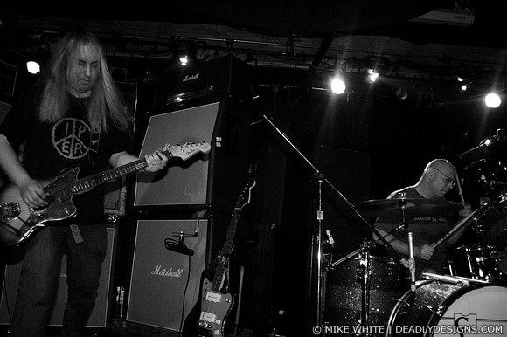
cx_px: 254
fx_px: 422
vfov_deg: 43.6
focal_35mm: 30
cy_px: 168
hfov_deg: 62.0
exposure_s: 1/40
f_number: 2.8
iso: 800
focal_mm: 20
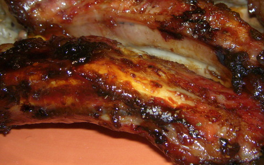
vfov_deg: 19.4
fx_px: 482
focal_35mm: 67
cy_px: 53
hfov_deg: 30.6
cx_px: 155
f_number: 3.7
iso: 250
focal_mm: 8.4
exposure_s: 1/250
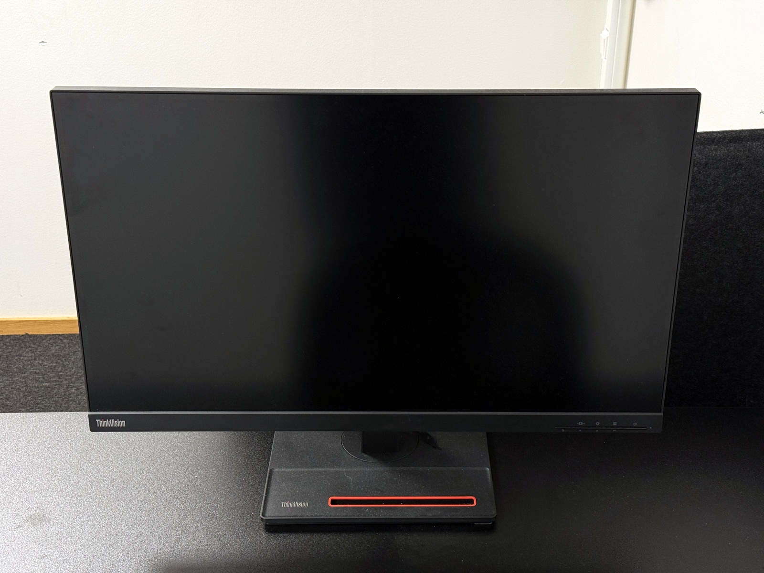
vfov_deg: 30.3
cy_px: 286
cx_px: 382
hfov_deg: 39.7
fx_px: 1059
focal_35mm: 48
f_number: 1.78
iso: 80
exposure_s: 1/50
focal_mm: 6.76
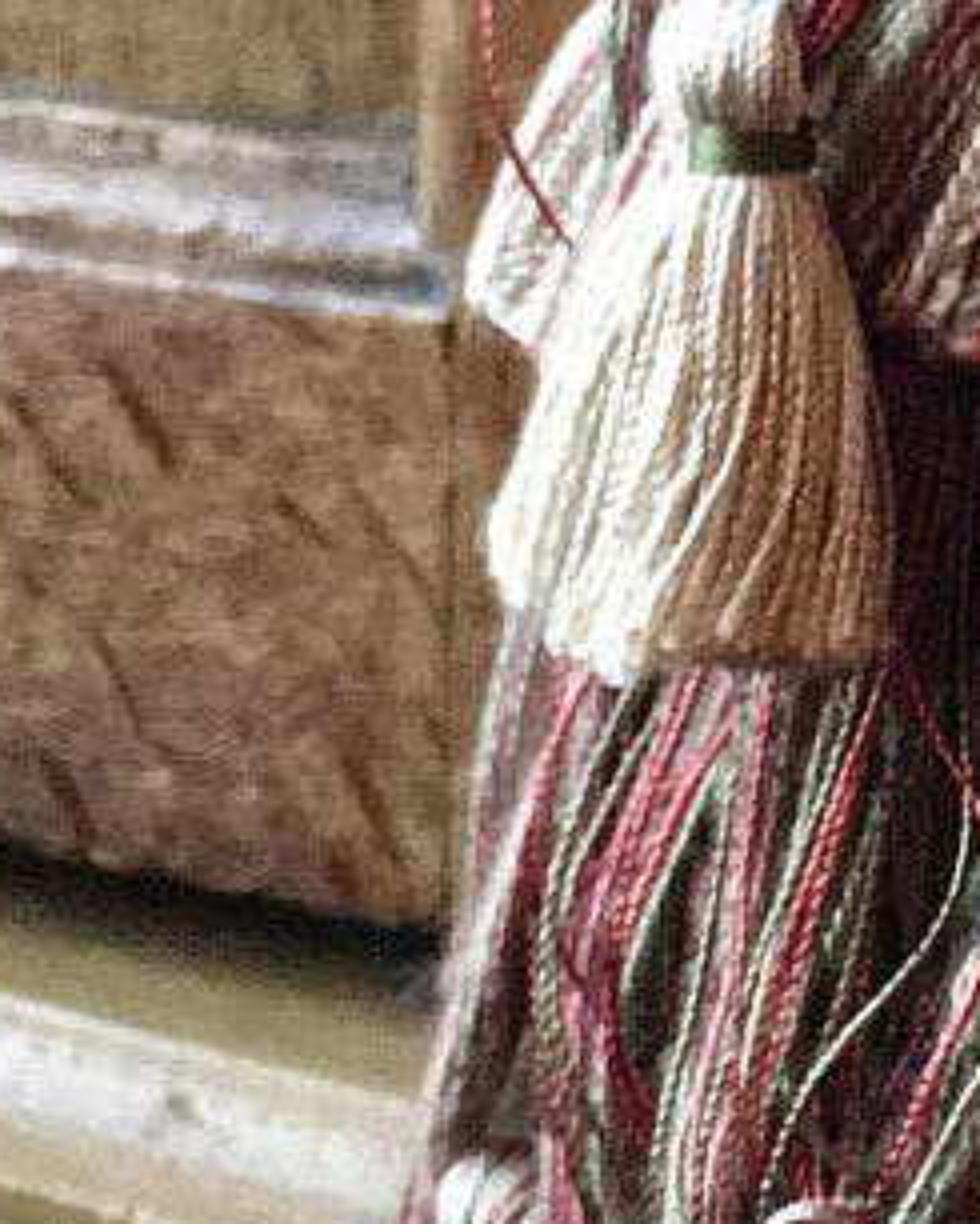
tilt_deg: -11.1
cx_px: 1452
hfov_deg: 10.1
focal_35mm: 148
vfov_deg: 13.0
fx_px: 5363
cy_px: 256
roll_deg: -1.8
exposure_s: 1/17
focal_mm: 4.15
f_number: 2.2
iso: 250
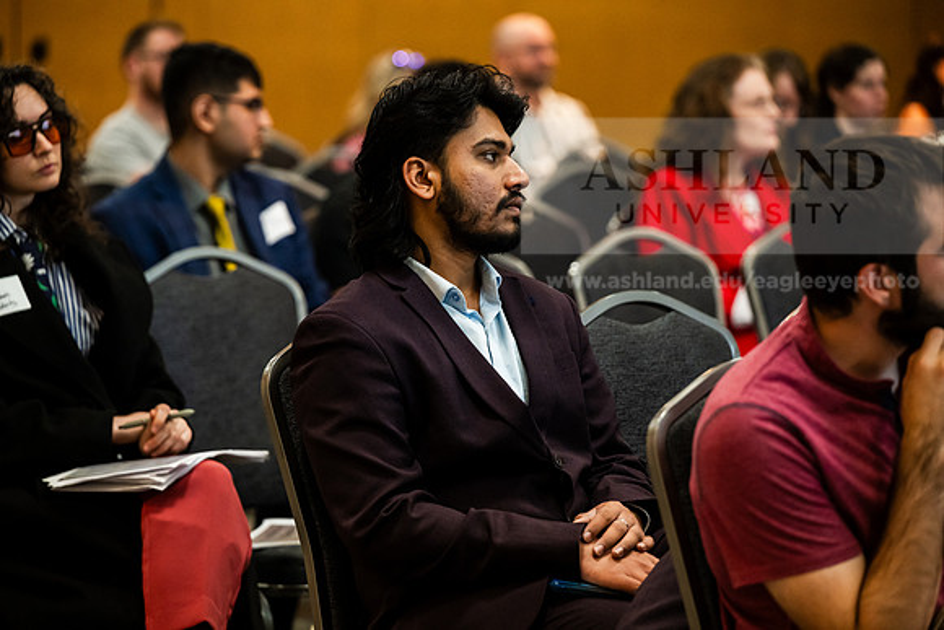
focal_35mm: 125
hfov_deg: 16.4
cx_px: 472
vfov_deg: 11.0
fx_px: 3278
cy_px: 315
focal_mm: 125
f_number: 3.2
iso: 2500
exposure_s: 1/200
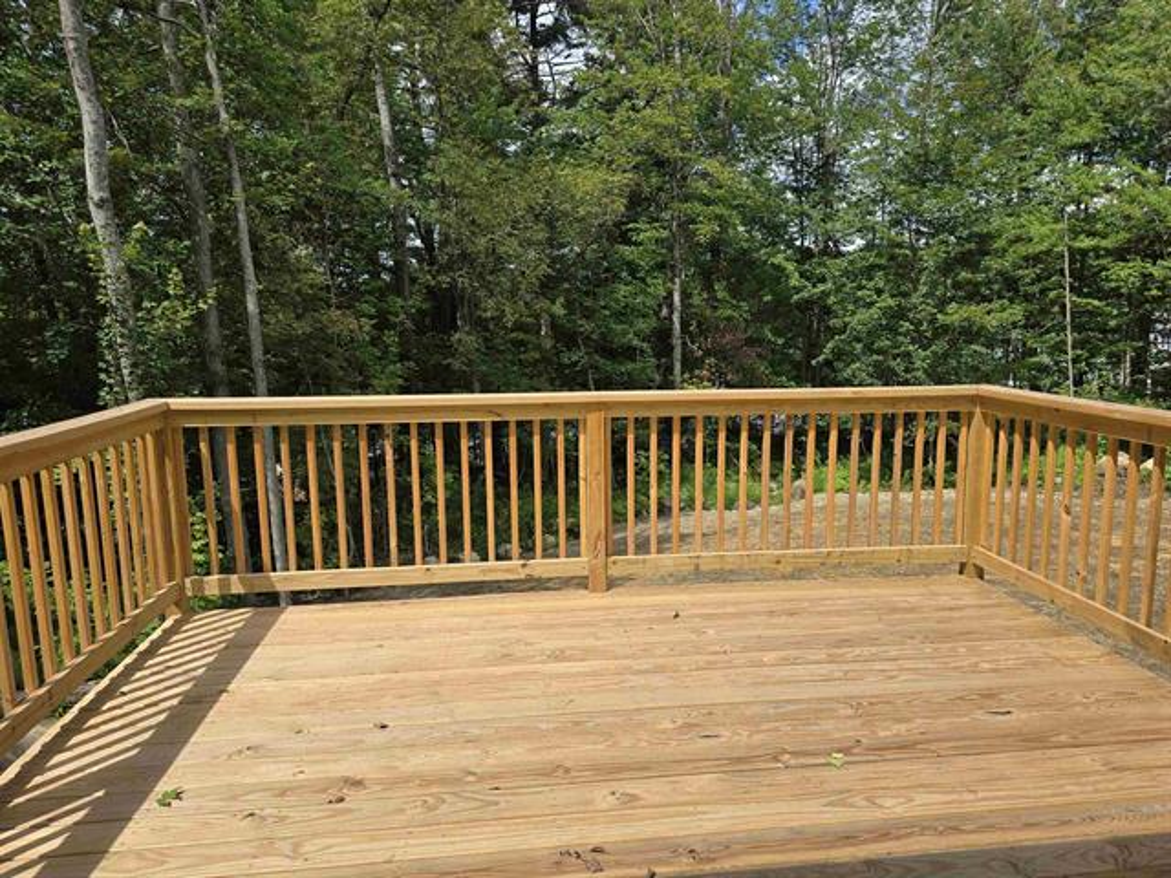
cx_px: 586
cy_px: 439
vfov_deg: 58.9
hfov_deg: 73.9
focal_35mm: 23
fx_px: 778
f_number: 1.7
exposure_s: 1/538
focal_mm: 6.3
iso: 12
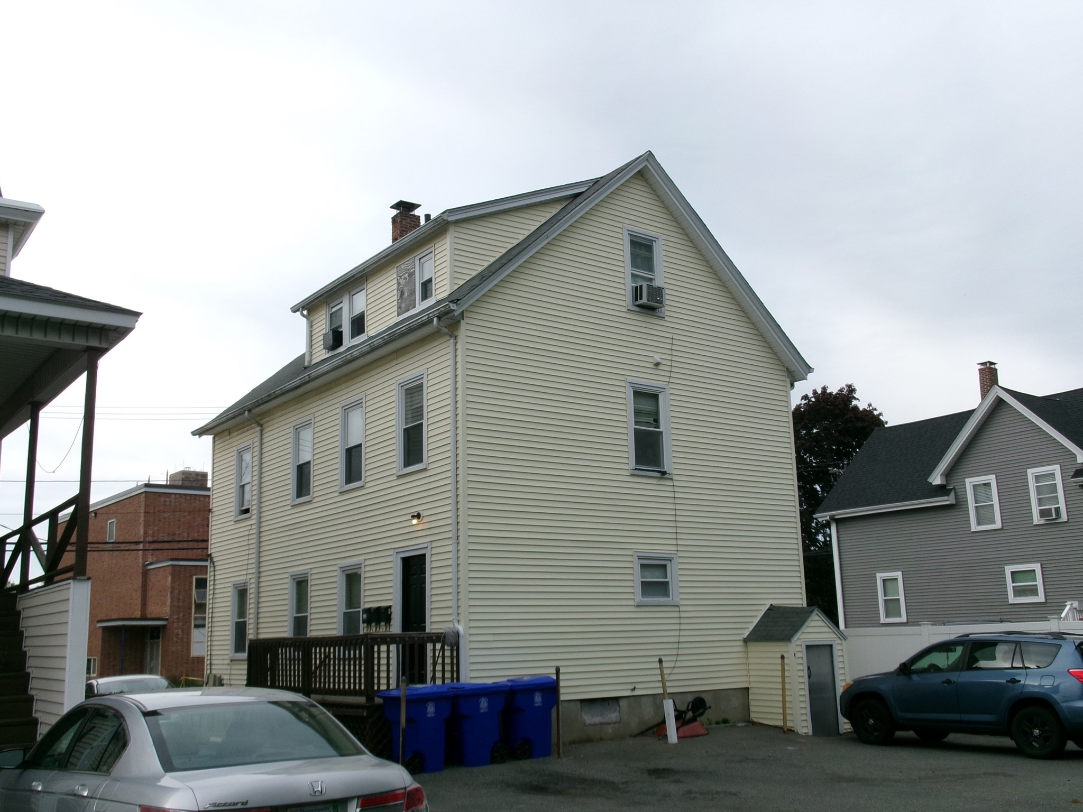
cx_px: 542
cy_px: 406
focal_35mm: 36
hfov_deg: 51.4
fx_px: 1126
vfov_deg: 39.7
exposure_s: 1/60
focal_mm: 6.4
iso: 100
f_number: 11.8
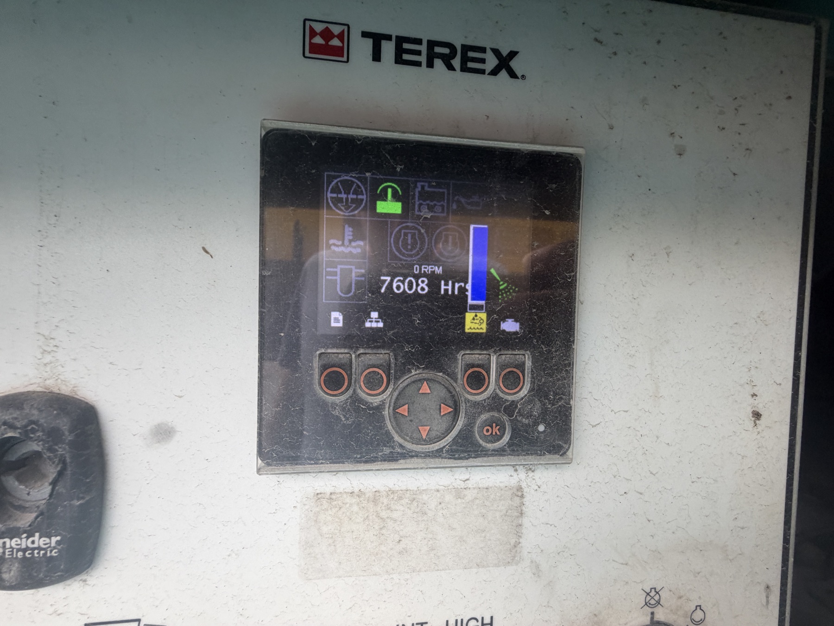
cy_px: 313
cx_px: 417
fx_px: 337
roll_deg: -1.5
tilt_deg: -1.3
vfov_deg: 85.7
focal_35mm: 14
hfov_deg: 102.1
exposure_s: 1/121
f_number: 2.2
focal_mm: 2.22
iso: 100
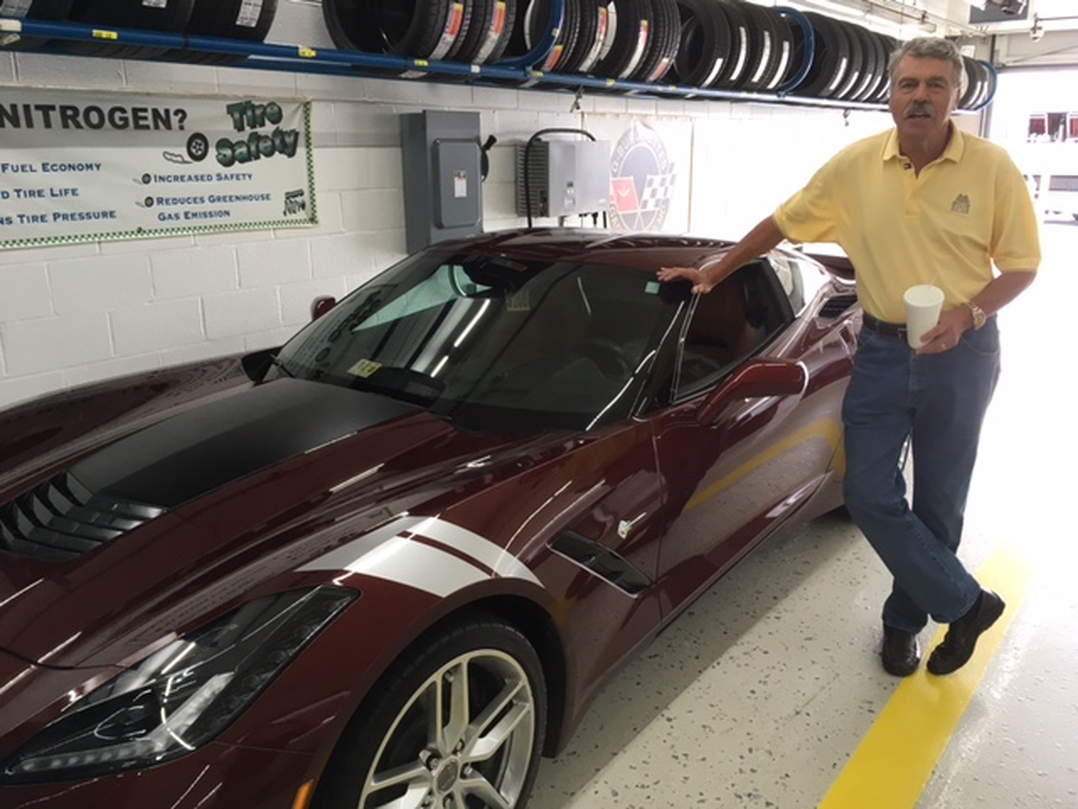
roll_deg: +0.8
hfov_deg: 61.7
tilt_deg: -13.6
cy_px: 404
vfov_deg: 48.2
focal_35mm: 29
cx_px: 539
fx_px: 903
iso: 32
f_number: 2.2
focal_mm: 4.15
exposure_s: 1/30
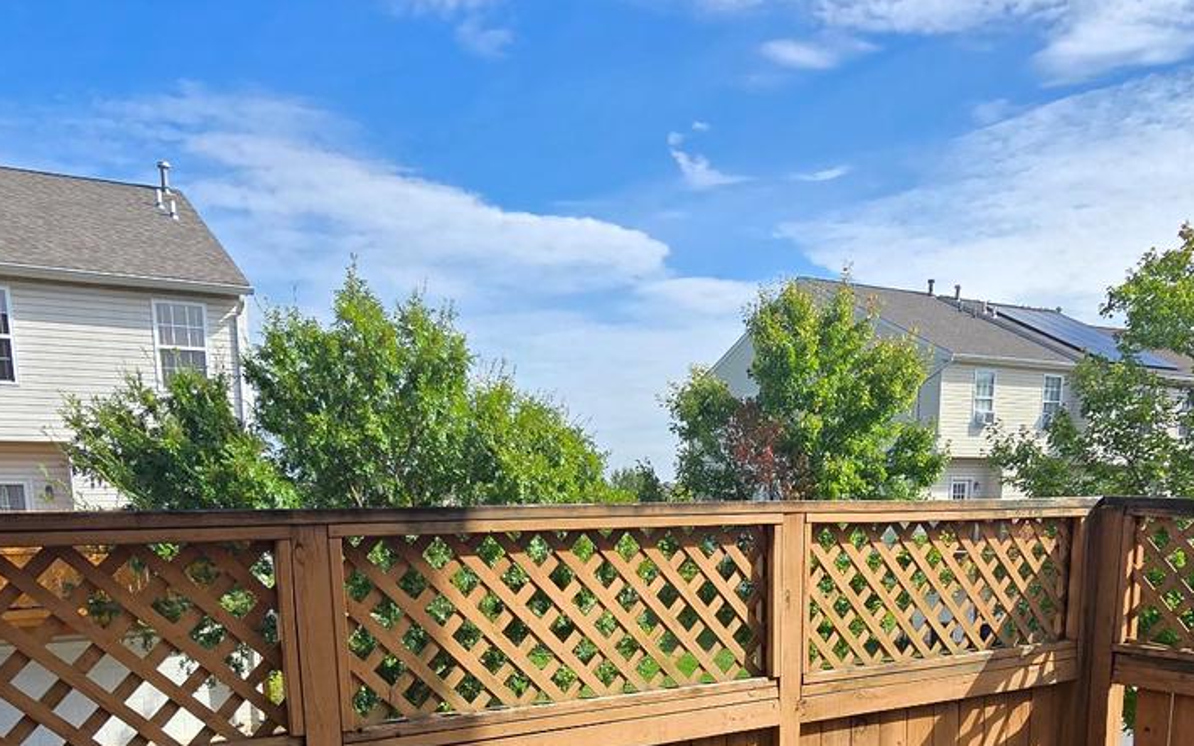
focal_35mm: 28
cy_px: 717
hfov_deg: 66.5
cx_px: 584
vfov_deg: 40.0
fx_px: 911
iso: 50
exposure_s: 1/1619
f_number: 2.2
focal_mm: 2.2
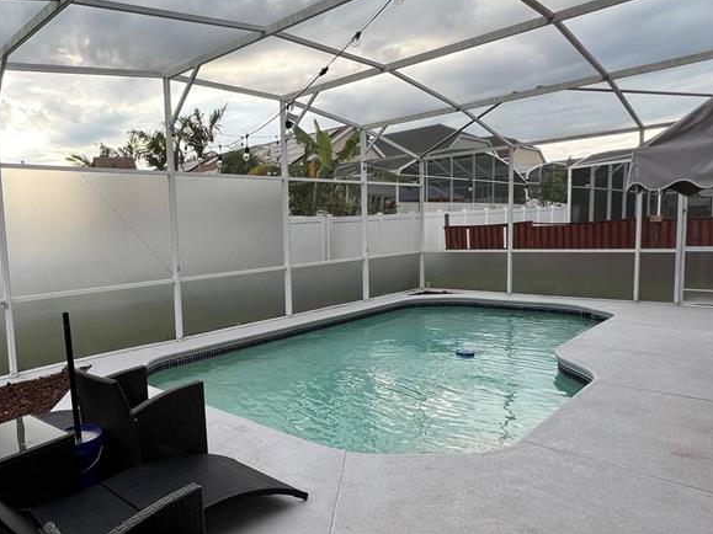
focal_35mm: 23
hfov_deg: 69.6
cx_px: 188
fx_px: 474
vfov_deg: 58.8
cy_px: 281
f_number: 1.8
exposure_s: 1/250
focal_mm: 1.57
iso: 32
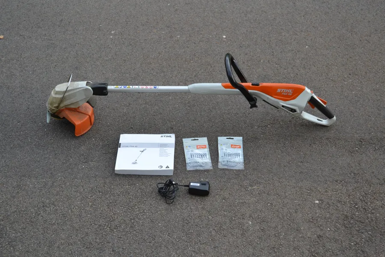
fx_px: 513
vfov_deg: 28.1
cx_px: 192
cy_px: 128
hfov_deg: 41.1
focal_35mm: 48
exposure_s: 1/125
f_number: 5.6
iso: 100
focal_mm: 32
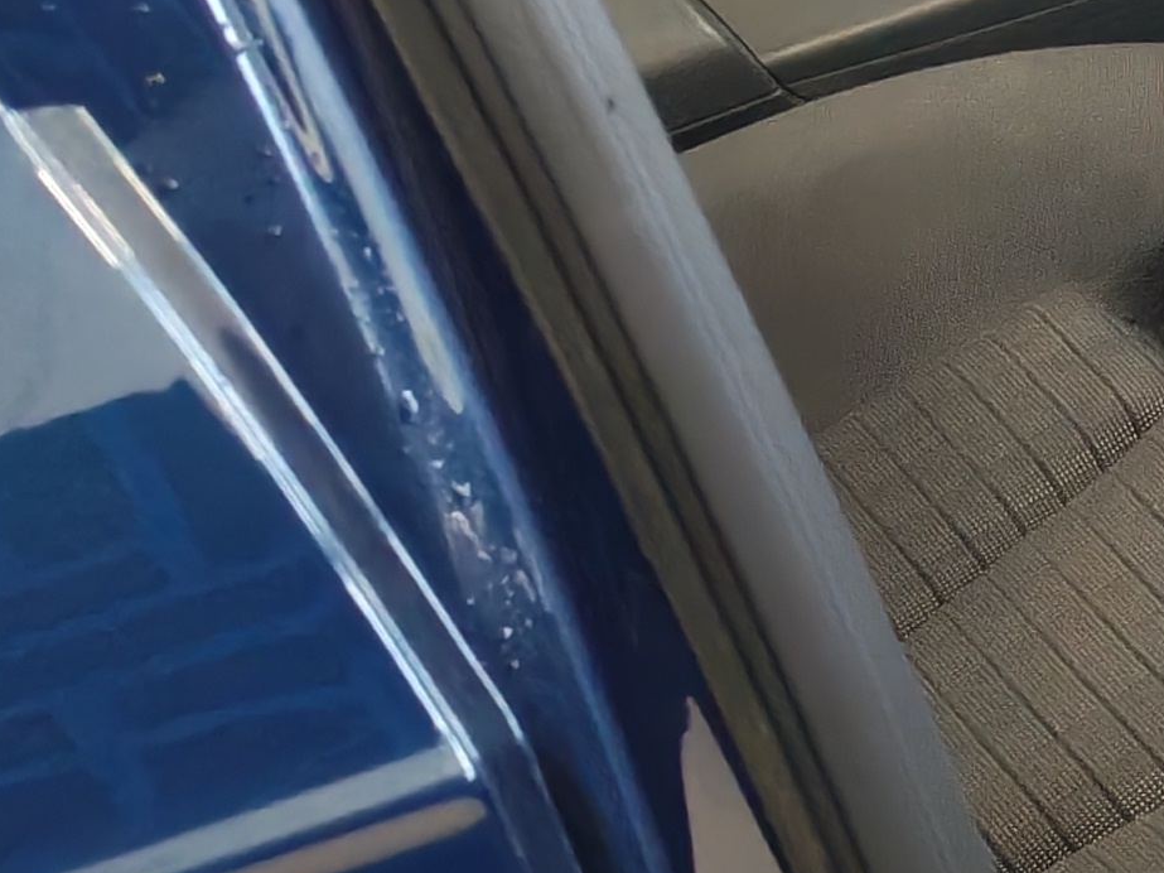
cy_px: -286
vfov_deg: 10.2
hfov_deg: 12.6
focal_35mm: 142
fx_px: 4774
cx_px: 2111
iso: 567
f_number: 1.9
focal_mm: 6.12
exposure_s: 1/100
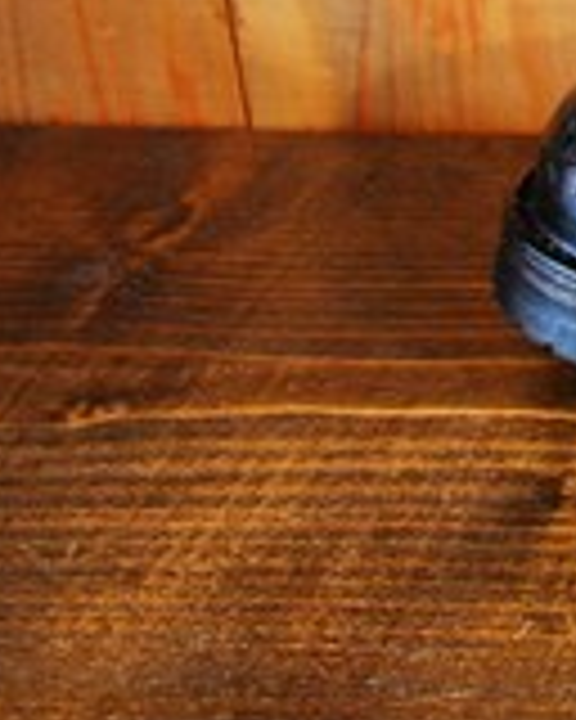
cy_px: -54
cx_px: 1269
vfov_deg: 17.7
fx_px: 2237
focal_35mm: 105
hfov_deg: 12.4
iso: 1000
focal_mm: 20
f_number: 3.8
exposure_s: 1/8
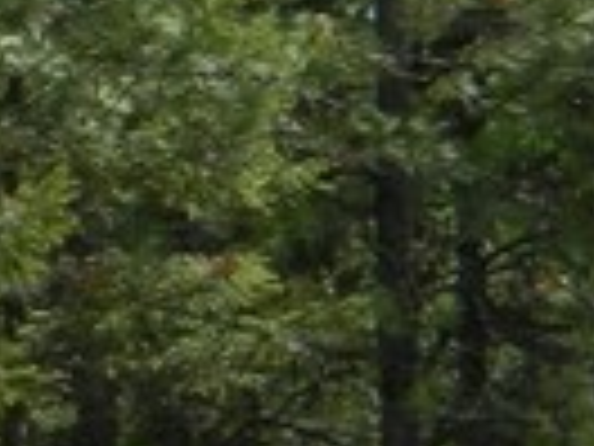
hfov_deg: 4.9
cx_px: -1706
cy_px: 1086
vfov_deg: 4.0
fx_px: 6246
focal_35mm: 364
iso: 80
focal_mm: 8.4
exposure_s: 1/320
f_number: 3.6
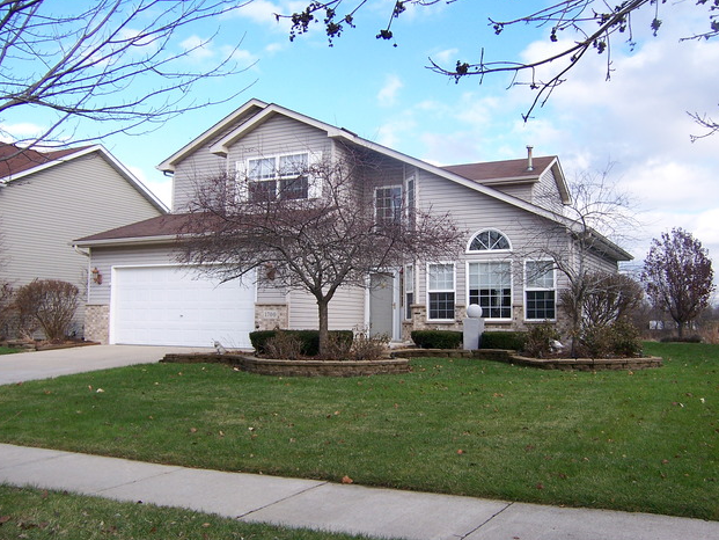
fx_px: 706
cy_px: 263
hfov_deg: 53.9
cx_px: 355
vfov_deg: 41.8
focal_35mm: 34
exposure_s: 1/350
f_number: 3.4
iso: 80
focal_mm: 5.5
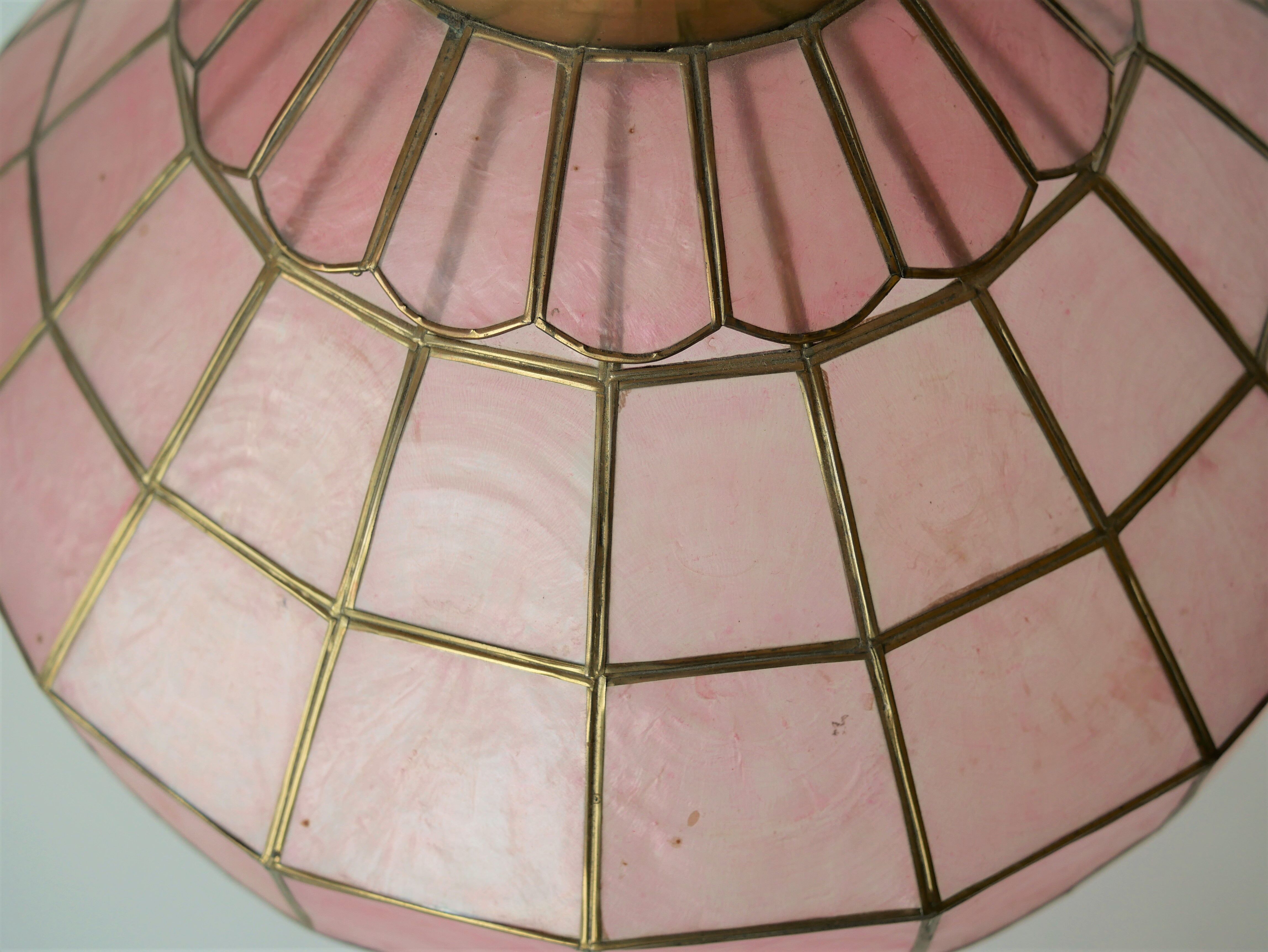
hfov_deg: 46.8
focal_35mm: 40
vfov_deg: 36.0
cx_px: 634
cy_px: 476
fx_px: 1466
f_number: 2.5
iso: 200
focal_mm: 20
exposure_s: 1/200
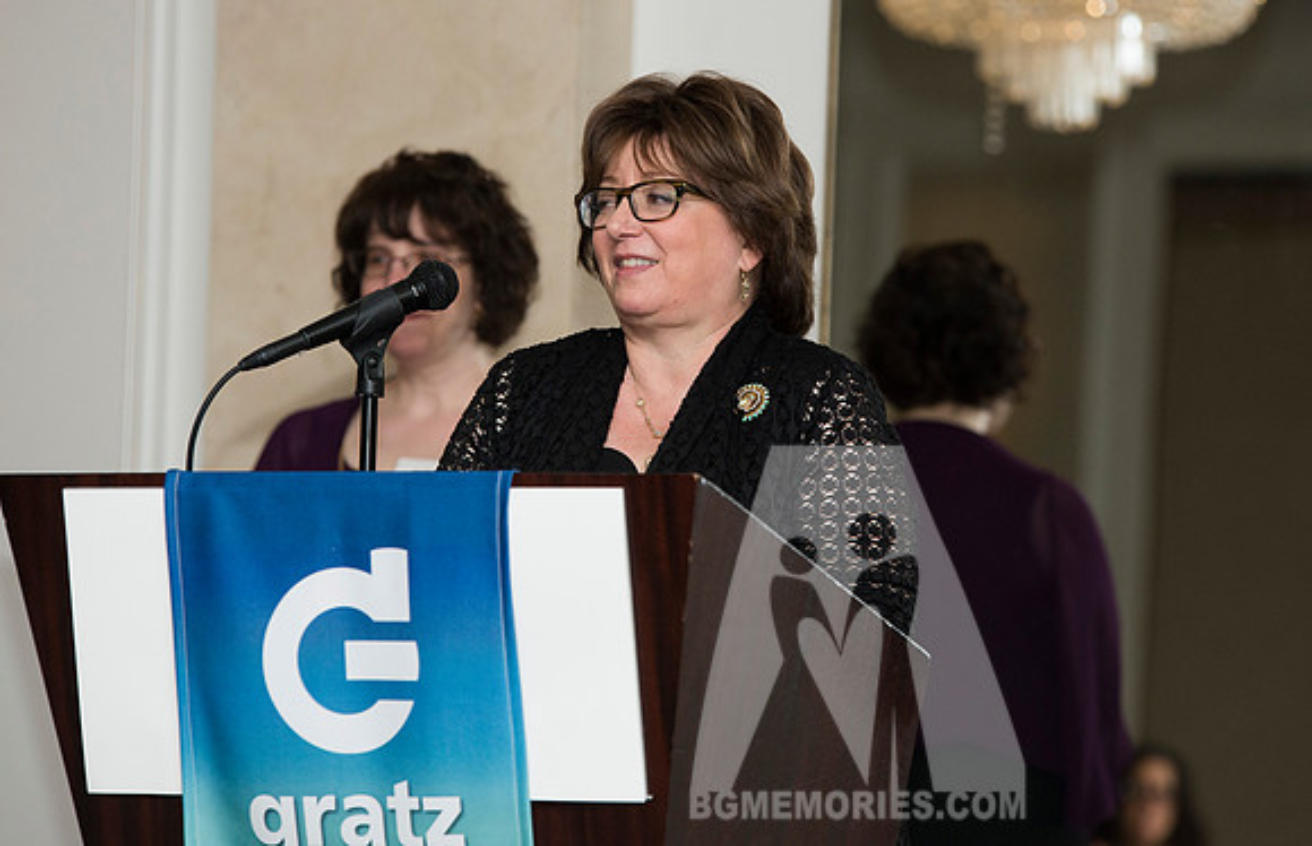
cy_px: 307
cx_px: 683
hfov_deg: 9.0
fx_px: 8309
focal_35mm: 230
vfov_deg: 5.8
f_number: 5
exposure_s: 1/125
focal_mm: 185
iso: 1250
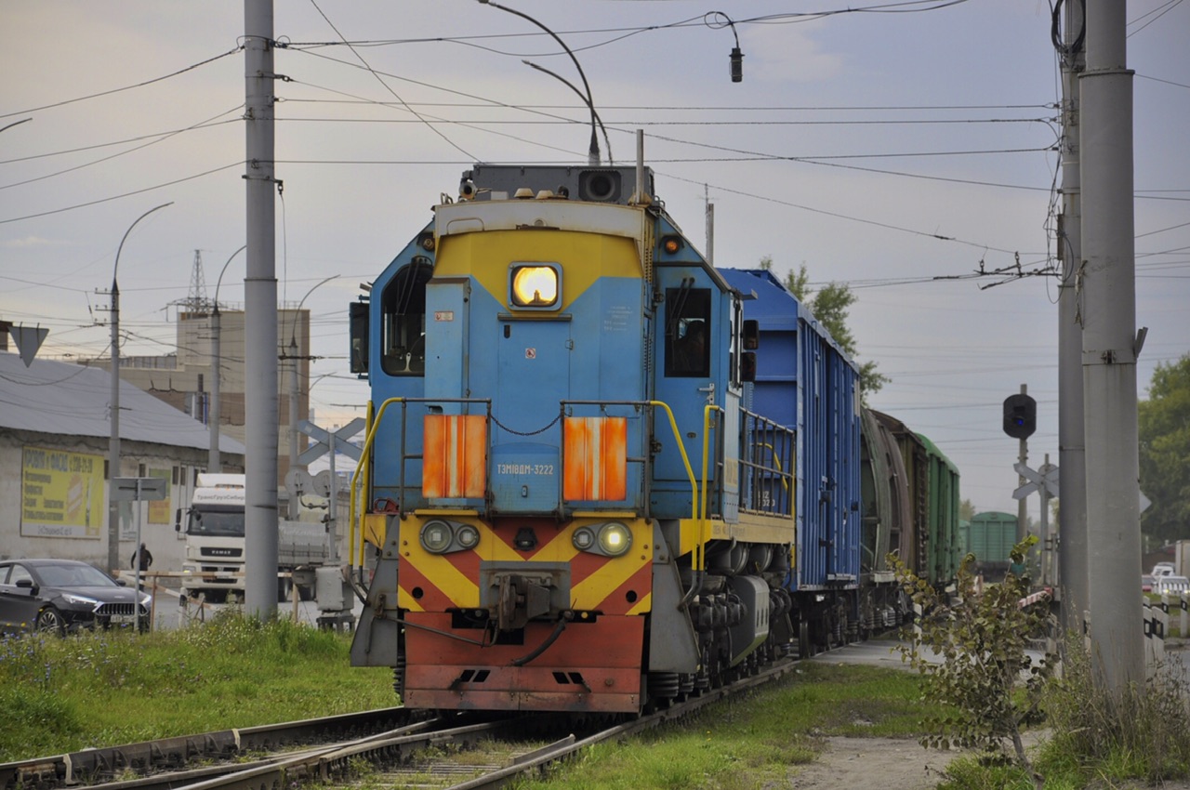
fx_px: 5200
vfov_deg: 8.7
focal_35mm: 158
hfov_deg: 13.1
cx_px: 595
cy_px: 395
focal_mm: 105
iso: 200
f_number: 5.6
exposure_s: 1/250
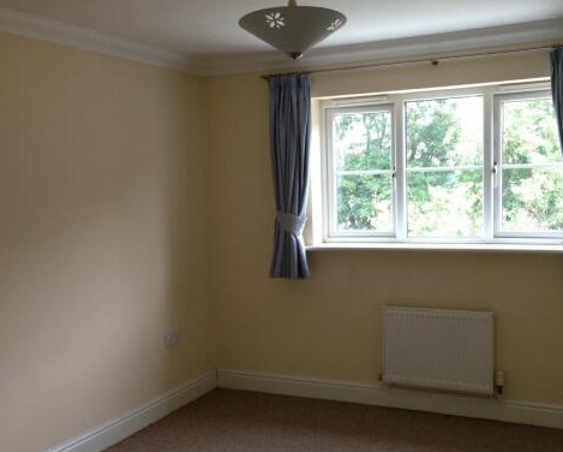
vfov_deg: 37.4
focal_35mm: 40
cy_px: 237
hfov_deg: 45.4
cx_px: 345
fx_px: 667
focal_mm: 4.13
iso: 125
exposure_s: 1/120
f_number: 2.4
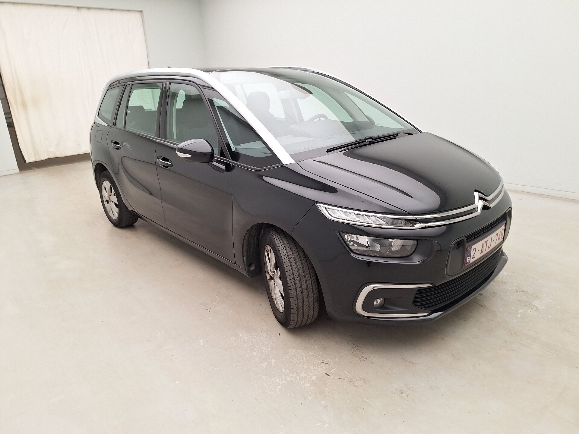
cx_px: 290
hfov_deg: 73.9
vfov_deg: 58.9
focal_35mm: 23
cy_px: 217
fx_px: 385
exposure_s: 1/100
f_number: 1.8
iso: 50
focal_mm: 5.54
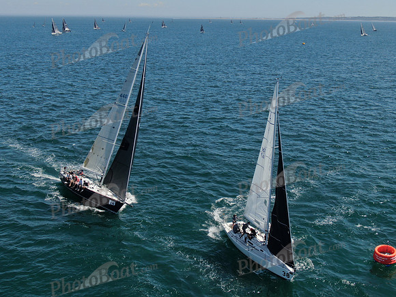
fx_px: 492
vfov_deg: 33.6
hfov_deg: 43.9
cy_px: 148
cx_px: 198
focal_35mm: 43
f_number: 3.6
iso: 100
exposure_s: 1/1000
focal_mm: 7.39
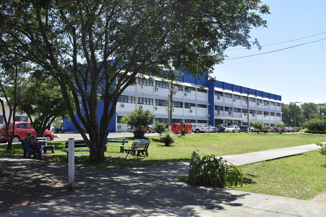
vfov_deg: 34.2
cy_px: 108
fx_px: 353
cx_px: 163
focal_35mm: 39
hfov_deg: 49.6
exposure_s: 1/320
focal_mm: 26
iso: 200
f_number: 9
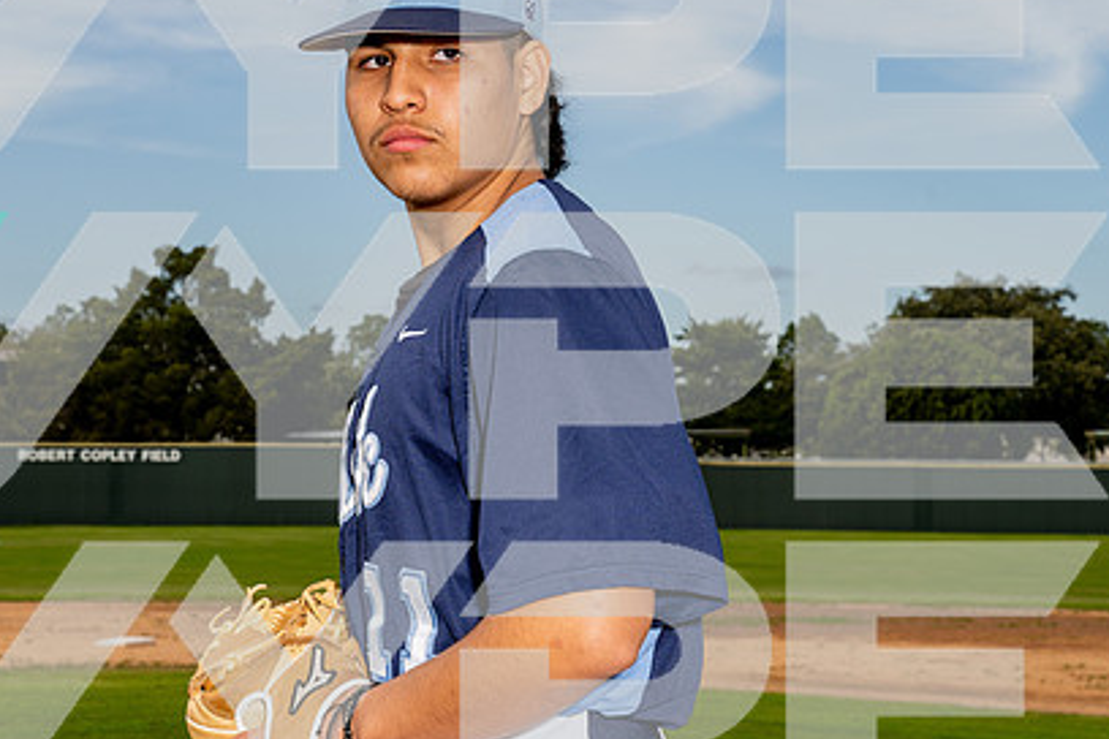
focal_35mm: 81
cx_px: 416
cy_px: 357
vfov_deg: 16.9
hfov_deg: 25.0
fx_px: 2495
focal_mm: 57
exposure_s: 1/250
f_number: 11
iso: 160
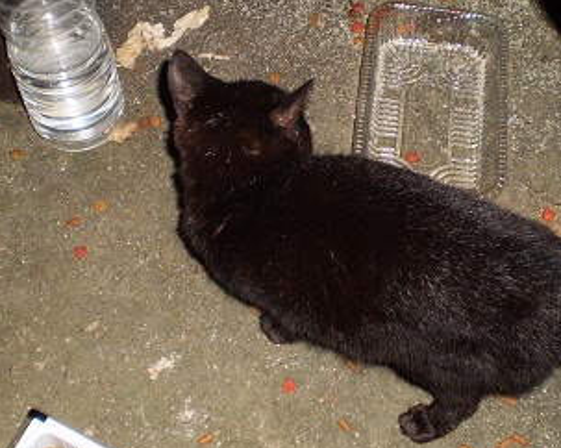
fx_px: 962
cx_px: 298
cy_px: 153
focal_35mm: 58
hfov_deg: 32.5
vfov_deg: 26.1
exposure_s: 1/30
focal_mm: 6.3
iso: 125
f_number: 3.1
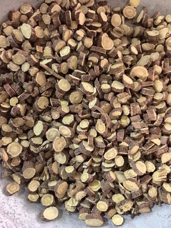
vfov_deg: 65.3
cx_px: 86
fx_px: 178
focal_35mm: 27
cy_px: 114
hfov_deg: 51.3
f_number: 2
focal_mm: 6.98
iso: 800
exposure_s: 1/33.3
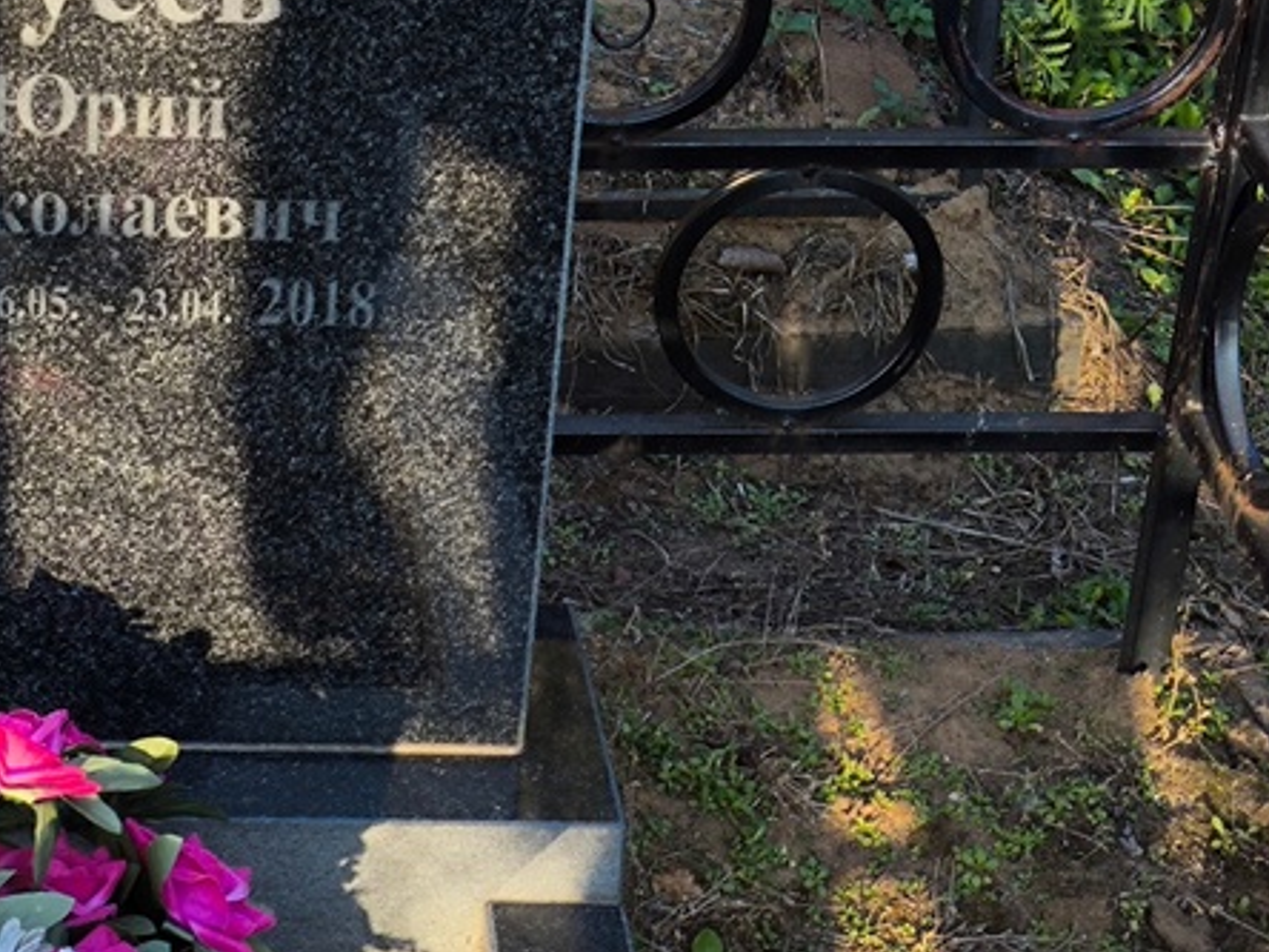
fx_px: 3299
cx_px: 262
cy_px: 217
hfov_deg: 21.5
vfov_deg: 16.3
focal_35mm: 90
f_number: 1.7
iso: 50
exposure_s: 1/444
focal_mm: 4.71
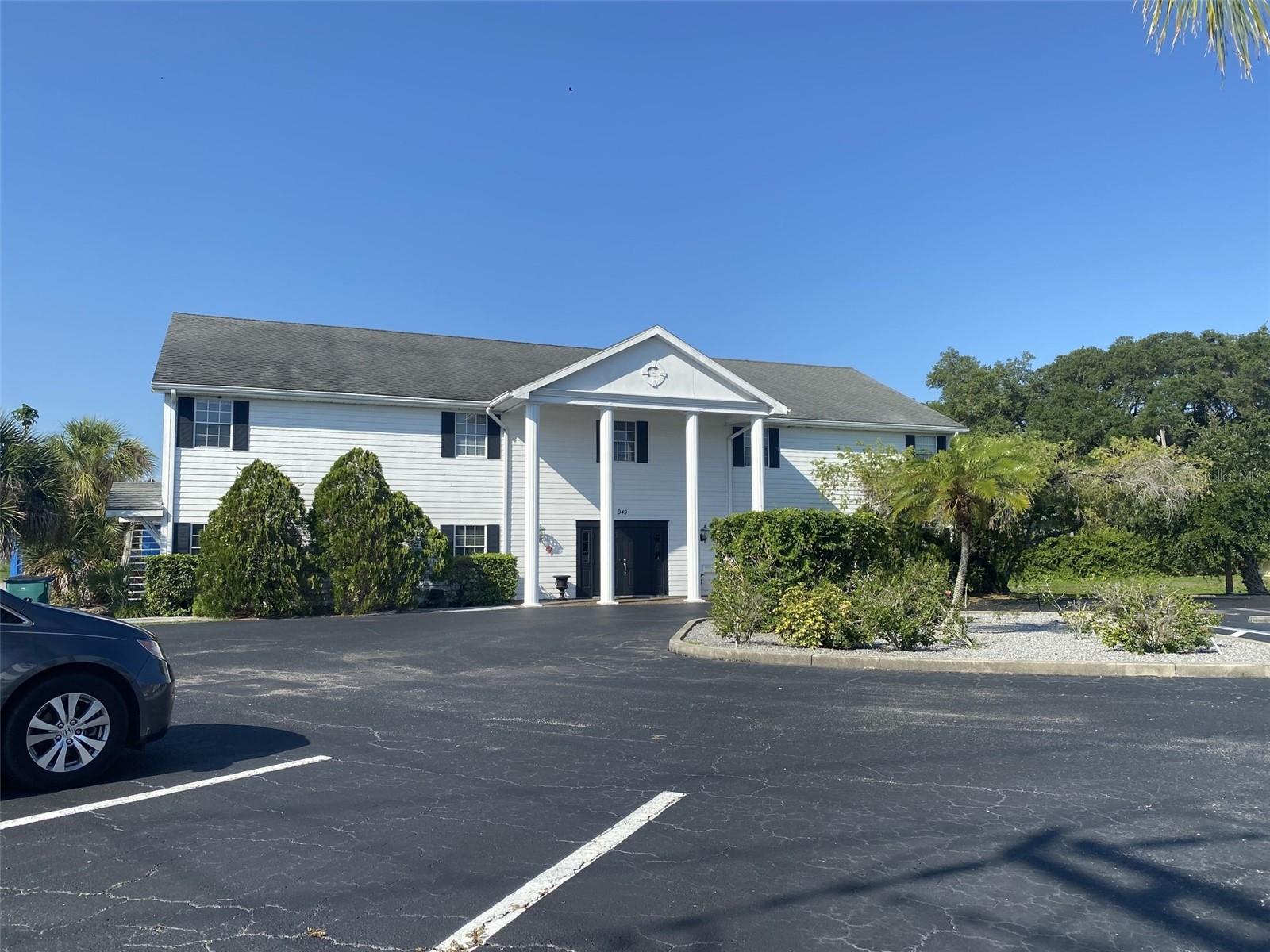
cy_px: 476
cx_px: 635
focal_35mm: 26
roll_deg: -0.3
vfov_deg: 53.1
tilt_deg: +5.3
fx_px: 954
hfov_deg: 67.3
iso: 32
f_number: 1.8
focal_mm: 4.25
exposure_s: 1/2688
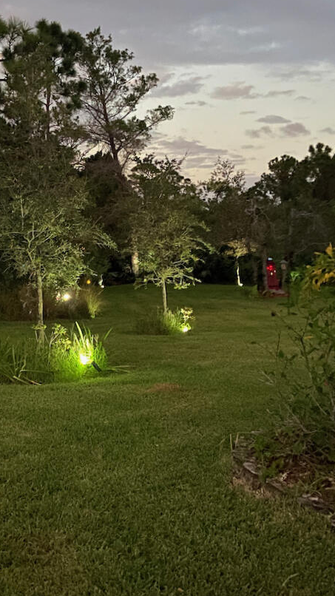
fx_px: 711
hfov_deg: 25.9
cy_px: 279
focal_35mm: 45
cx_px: 50
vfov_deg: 45.5
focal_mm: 4.2
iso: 800
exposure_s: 1/8
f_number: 1.8
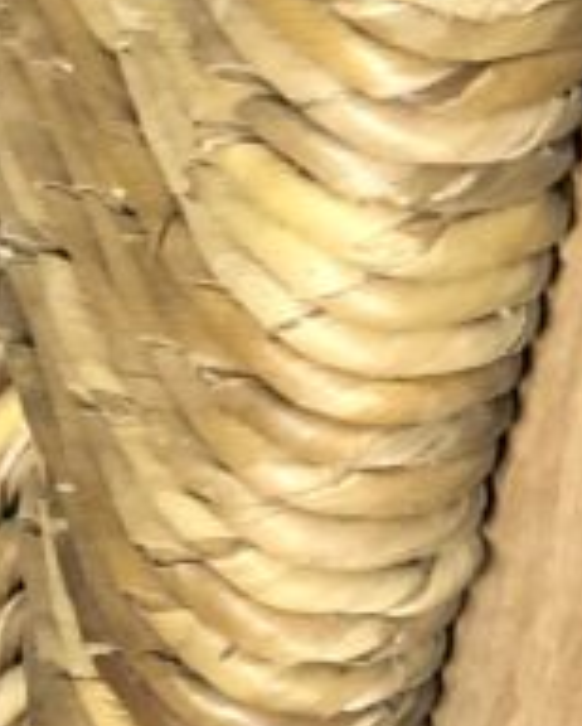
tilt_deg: -39.6
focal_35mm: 270
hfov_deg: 5.7
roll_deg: +12.9
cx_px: 340
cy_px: 484
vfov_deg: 7.2
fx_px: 5804
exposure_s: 1/20
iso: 160
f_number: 2.4
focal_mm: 6
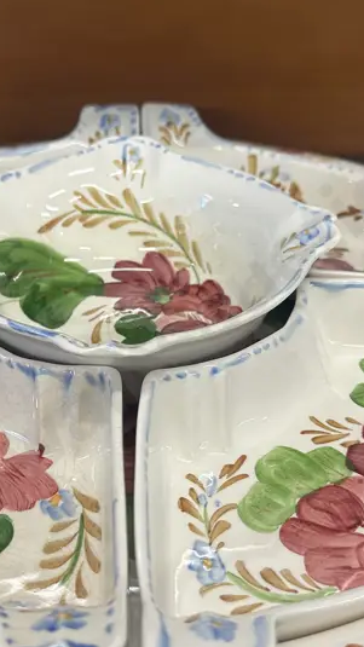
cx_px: 164
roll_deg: -0.1
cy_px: 353
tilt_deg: -35.6
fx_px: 858
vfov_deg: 41.3
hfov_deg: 23.9
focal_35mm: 50
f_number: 1.78
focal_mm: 6.86
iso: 125
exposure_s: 1/100
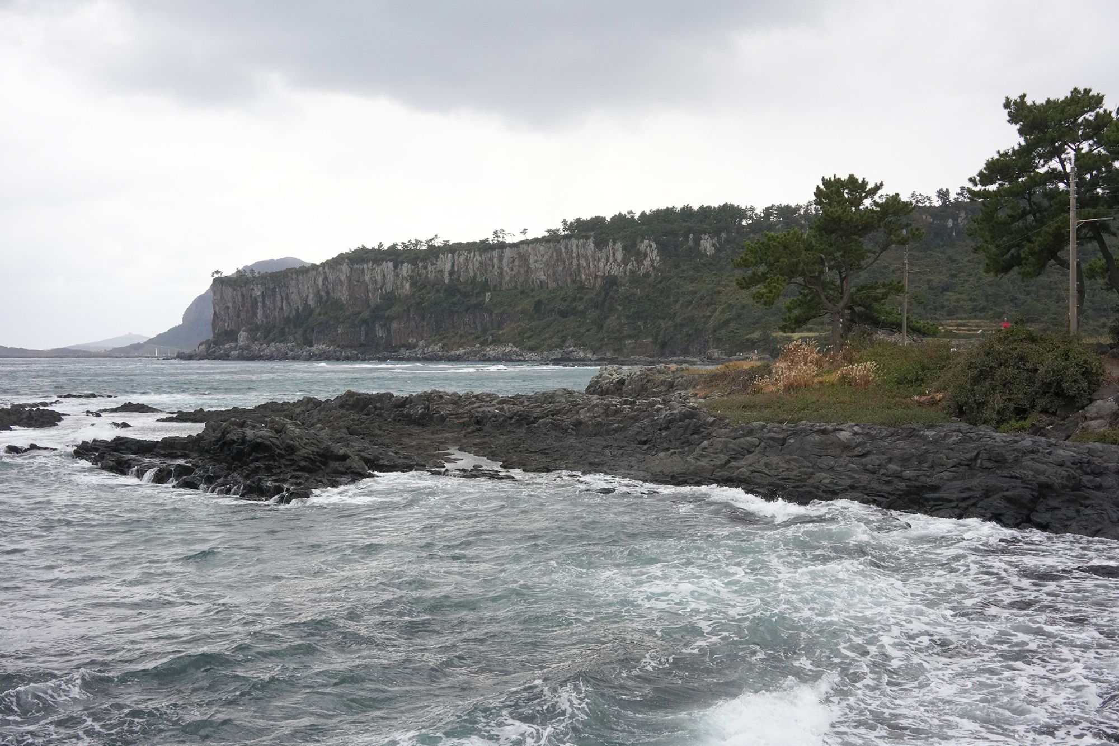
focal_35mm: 35
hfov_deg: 54.4
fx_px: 1088
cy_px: 373
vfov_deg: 37.9
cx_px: 560
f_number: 13
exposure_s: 1/250
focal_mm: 35
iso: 2500
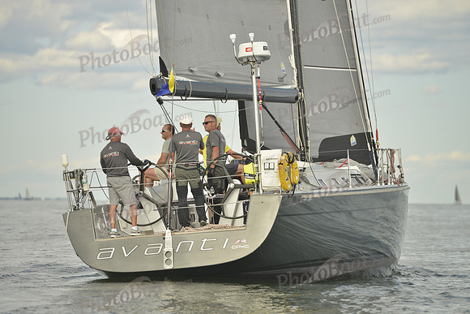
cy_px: 157
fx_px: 2612
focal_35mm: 200
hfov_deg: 10.3
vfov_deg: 6.9
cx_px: 235
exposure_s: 1/1250
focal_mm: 200
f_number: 4.5
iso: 200
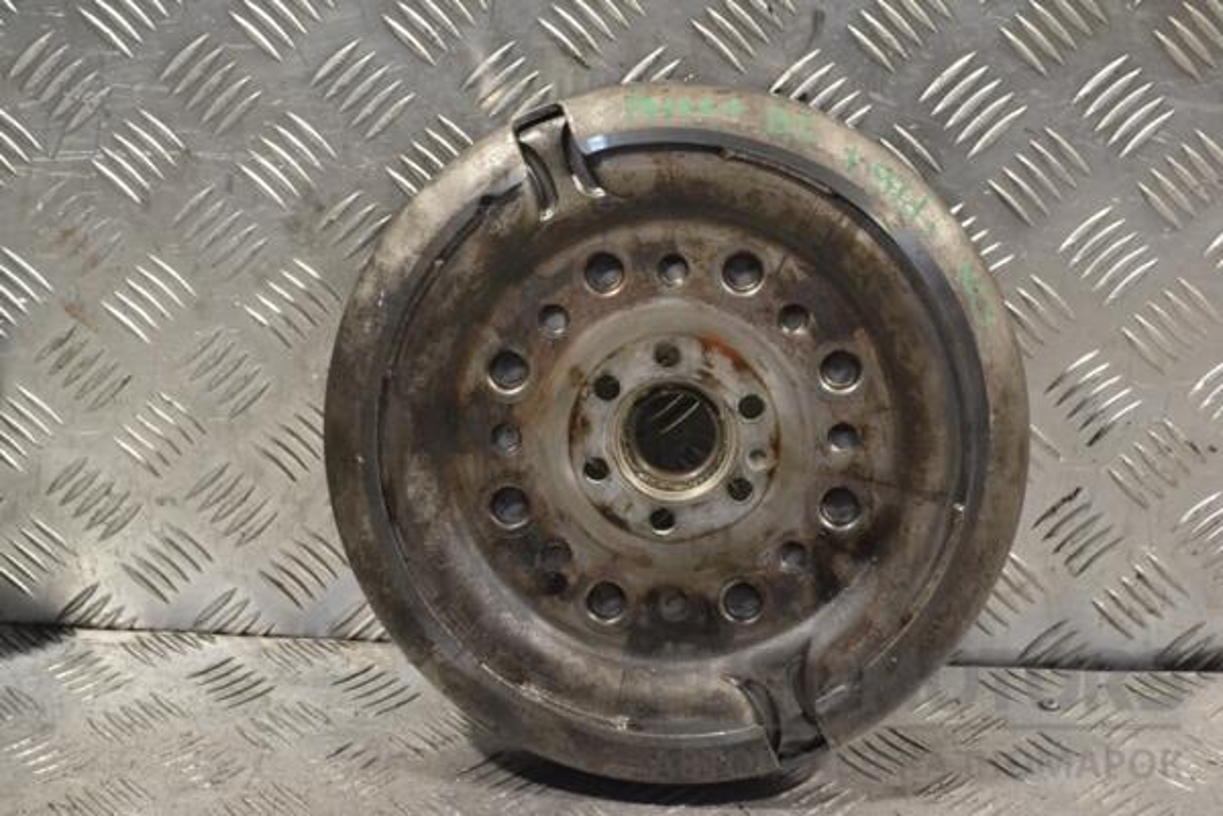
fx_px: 2344
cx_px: 612
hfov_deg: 29.2
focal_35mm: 69
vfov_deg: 19.7
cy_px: 408
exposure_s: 1/250
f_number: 8
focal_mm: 46
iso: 3200
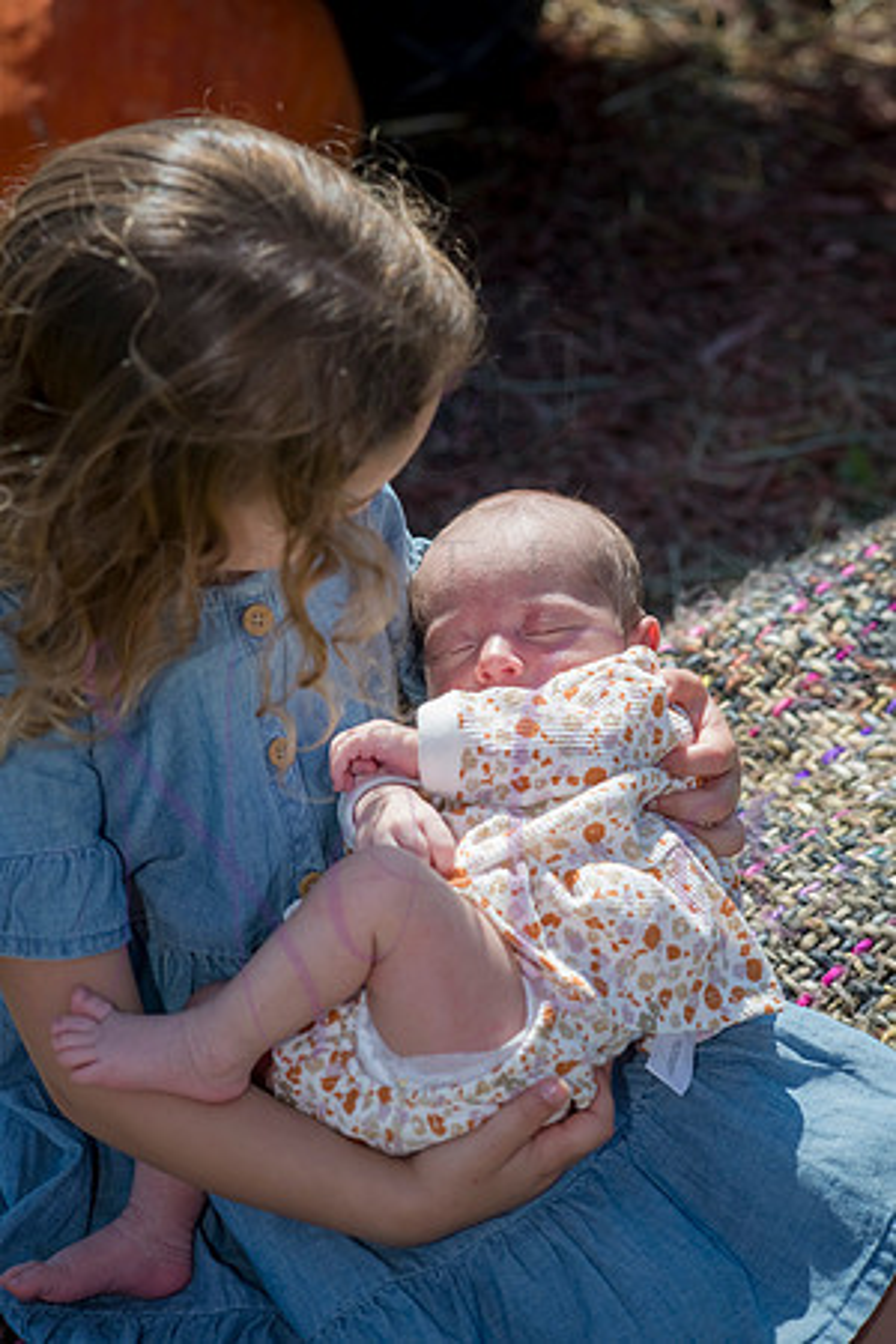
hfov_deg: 16.1
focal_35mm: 85
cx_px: 448
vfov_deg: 23.9
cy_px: 672
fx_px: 3173
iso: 400
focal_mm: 85
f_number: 5.6
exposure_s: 1/1250
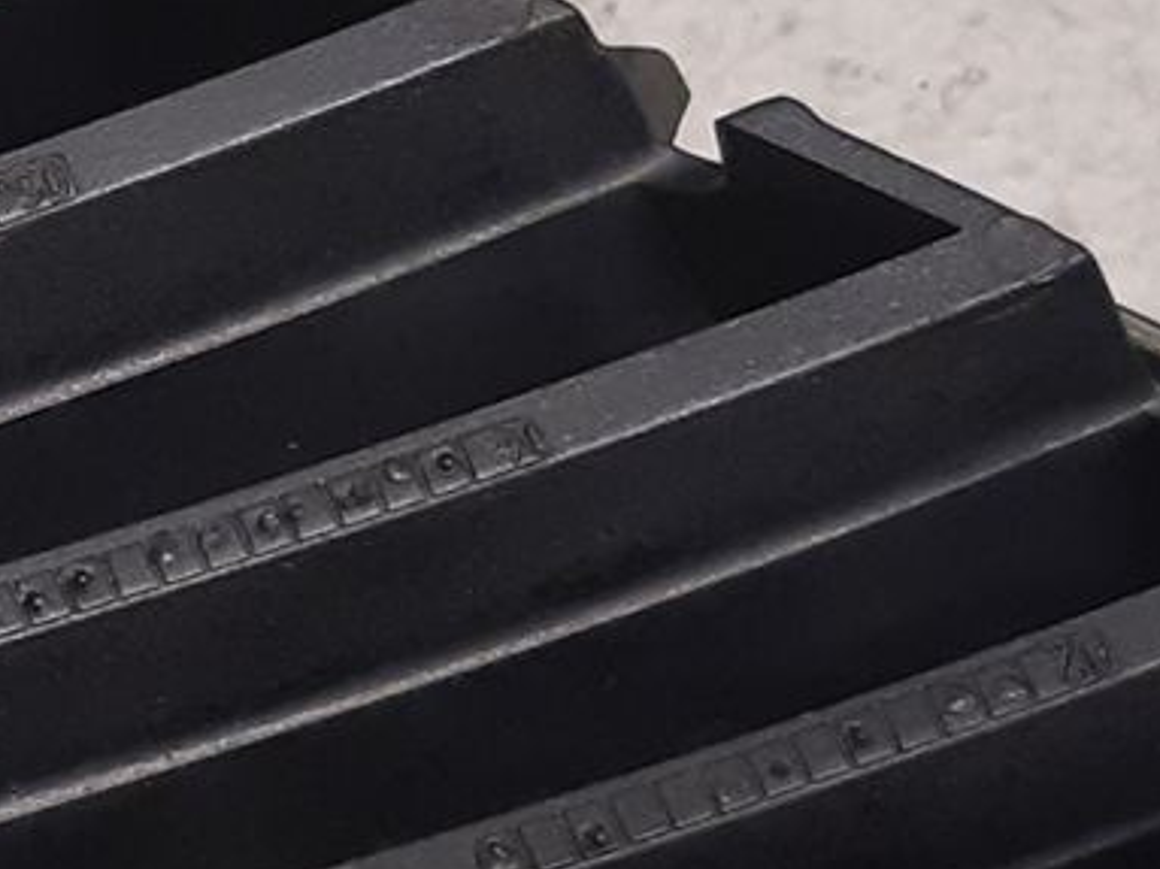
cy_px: 521
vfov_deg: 10.7
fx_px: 4657
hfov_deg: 13.5
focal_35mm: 139
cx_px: -472
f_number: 1.7
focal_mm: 3.93
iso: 200
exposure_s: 1/50
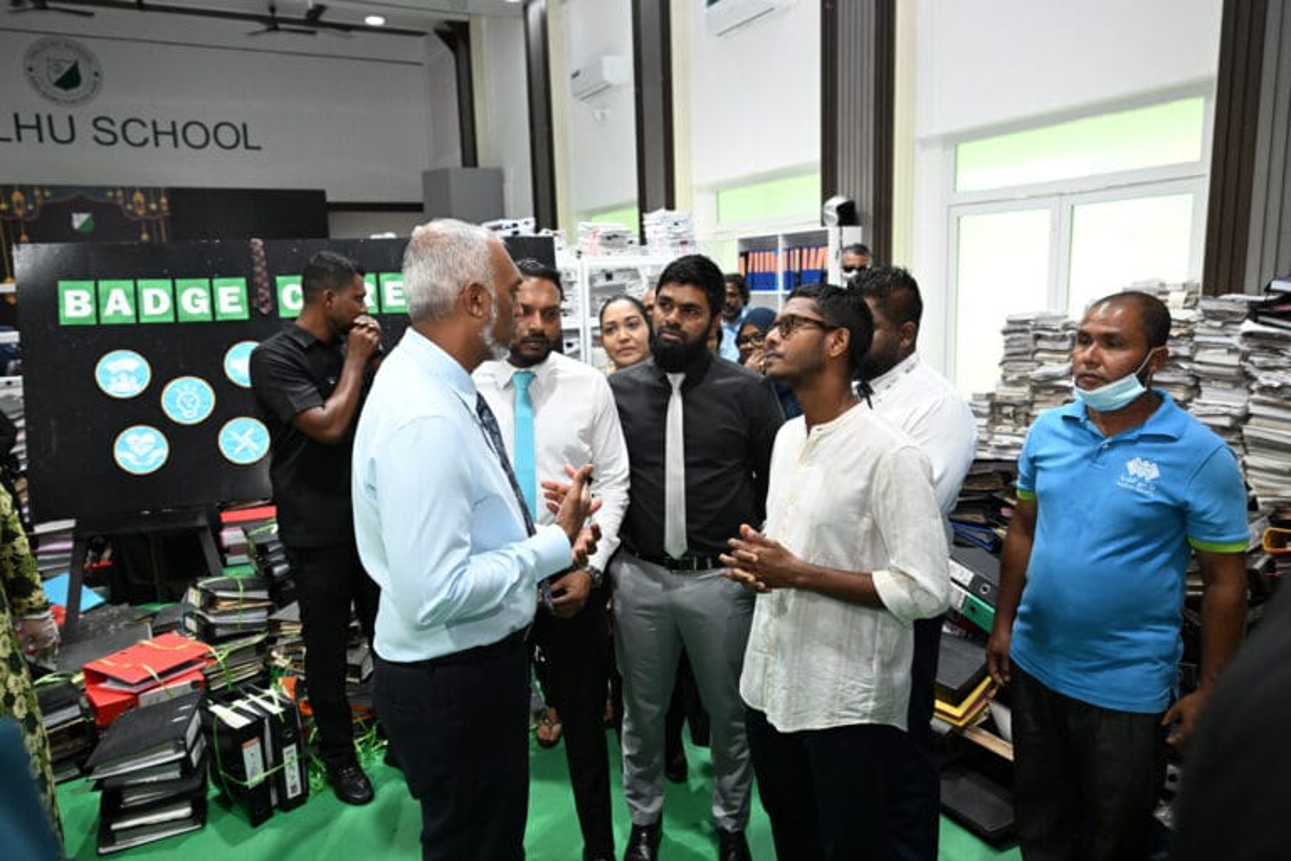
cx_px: 646
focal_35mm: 24
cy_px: 430
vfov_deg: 53.1
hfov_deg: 73.7
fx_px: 861
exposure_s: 1/200
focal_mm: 24
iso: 2000
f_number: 4.5
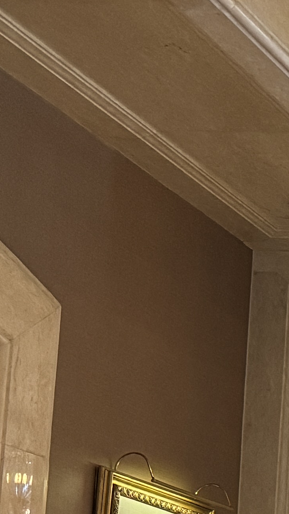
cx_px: 1063
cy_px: 593
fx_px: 1566
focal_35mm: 115
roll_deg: +0.5
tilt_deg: +6.9
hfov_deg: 7.9
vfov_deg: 17.8
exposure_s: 1/50
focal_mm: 6.76
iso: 400
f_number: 1.78
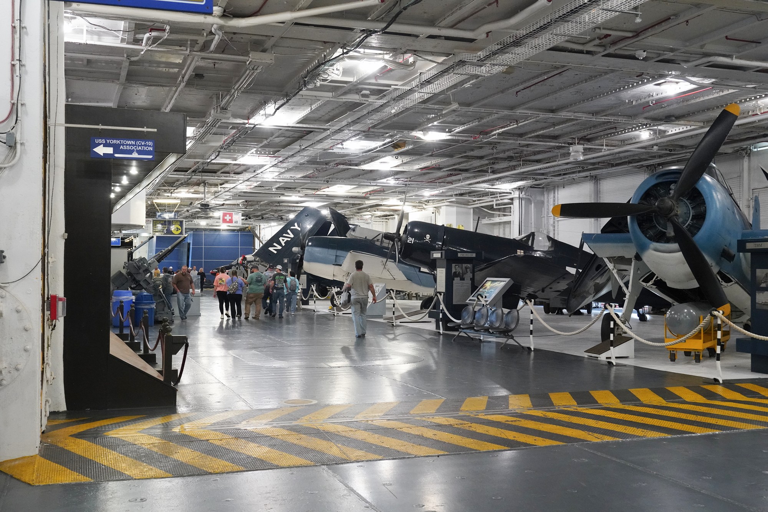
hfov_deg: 48.5
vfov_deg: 33.4
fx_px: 853
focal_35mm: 40
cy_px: 256
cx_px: 384
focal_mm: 40
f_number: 7.1
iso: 6400
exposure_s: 1/80
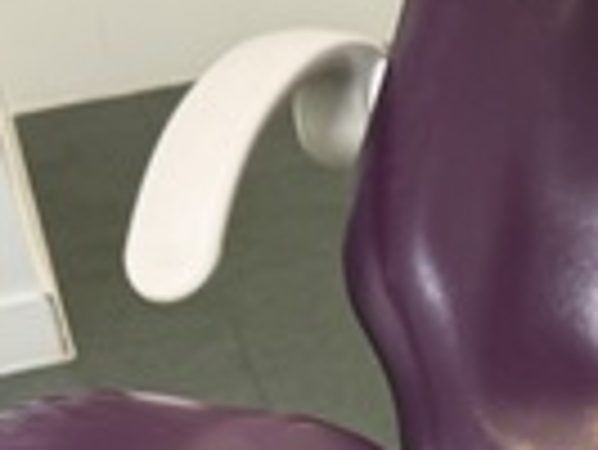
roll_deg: +1.0
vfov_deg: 15.5
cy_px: 479
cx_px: 656
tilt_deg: -40.2
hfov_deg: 20.1
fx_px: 1608
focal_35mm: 93
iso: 125
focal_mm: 6.76
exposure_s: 1/50
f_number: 1.78
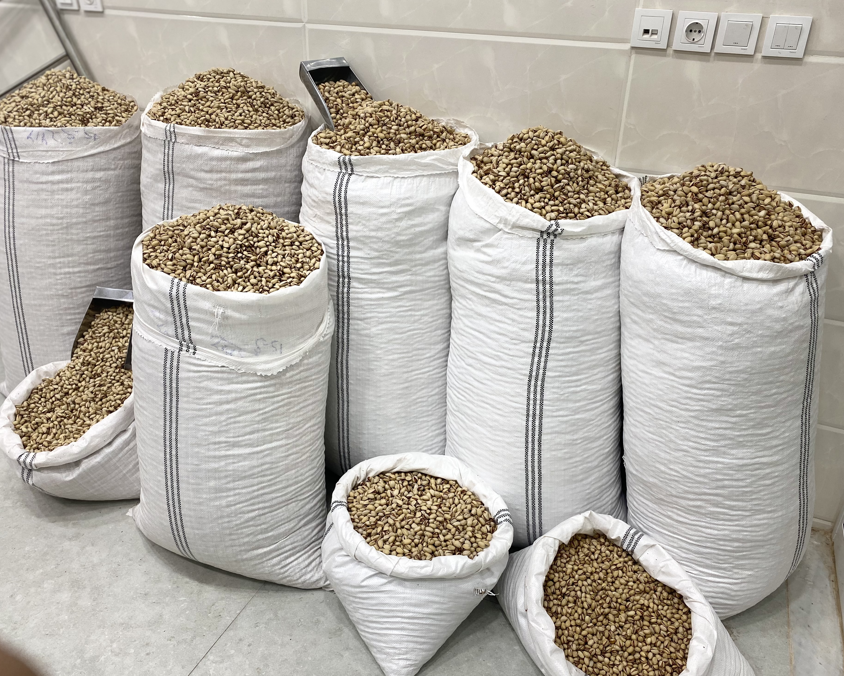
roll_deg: -2.7
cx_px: 425
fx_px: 699
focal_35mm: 28
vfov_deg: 51.5
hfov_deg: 62.2
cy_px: 344
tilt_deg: -27.6
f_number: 1.8
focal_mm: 4.25
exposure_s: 1/100
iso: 50
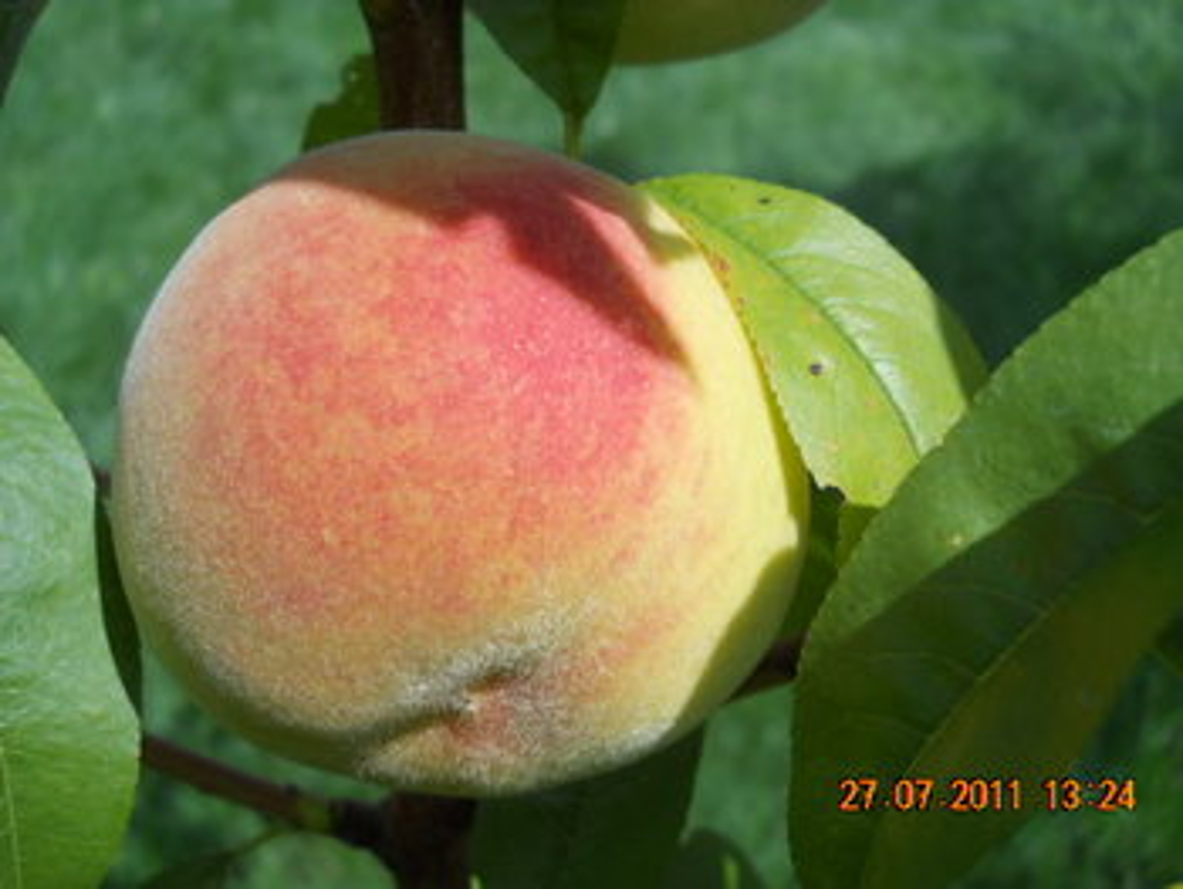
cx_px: 592
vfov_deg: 35.2
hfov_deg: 45.7
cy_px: 444
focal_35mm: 41
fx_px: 1402
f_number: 5.5
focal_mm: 6.72
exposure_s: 1/320
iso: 80
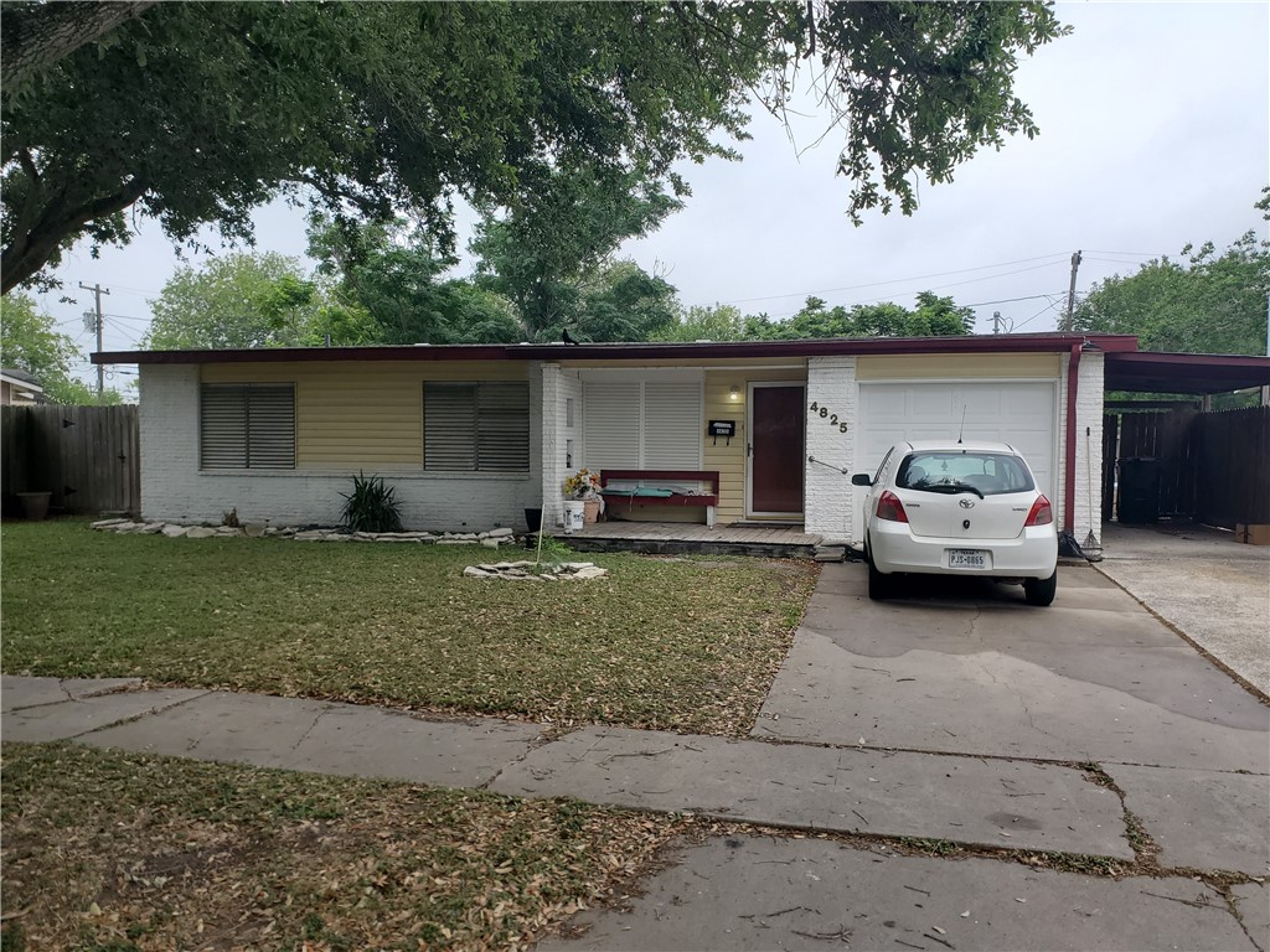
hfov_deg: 67.3
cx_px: 635
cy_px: 476
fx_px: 954
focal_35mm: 26
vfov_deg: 53.1
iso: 50
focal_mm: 4.3
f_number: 2.4
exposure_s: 1/1154
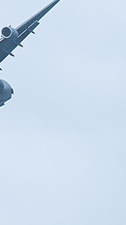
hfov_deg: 0.7
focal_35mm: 1837
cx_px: -66
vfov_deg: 1.2
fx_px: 10943
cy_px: -30
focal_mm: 400
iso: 640
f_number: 10
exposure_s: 1/1250
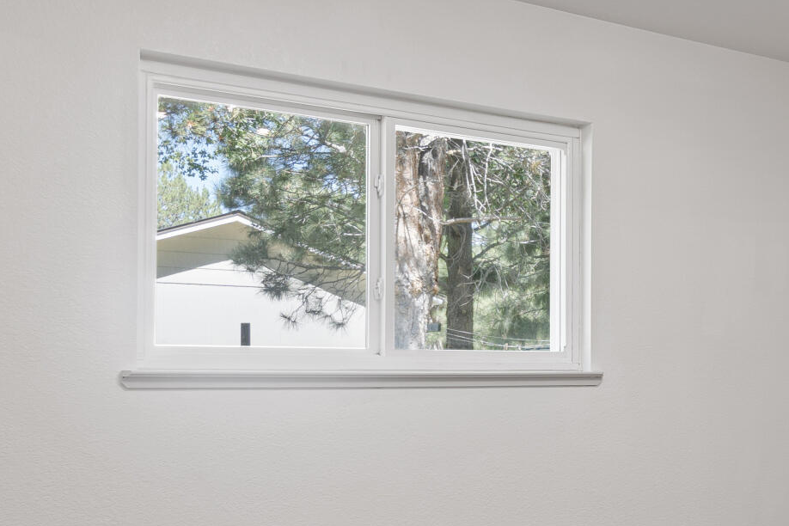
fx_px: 1074
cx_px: 642
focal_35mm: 49
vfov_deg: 27.3
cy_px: 364
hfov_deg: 38.7
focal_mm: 10
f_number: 5.6
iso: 100
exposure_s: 1/1.25
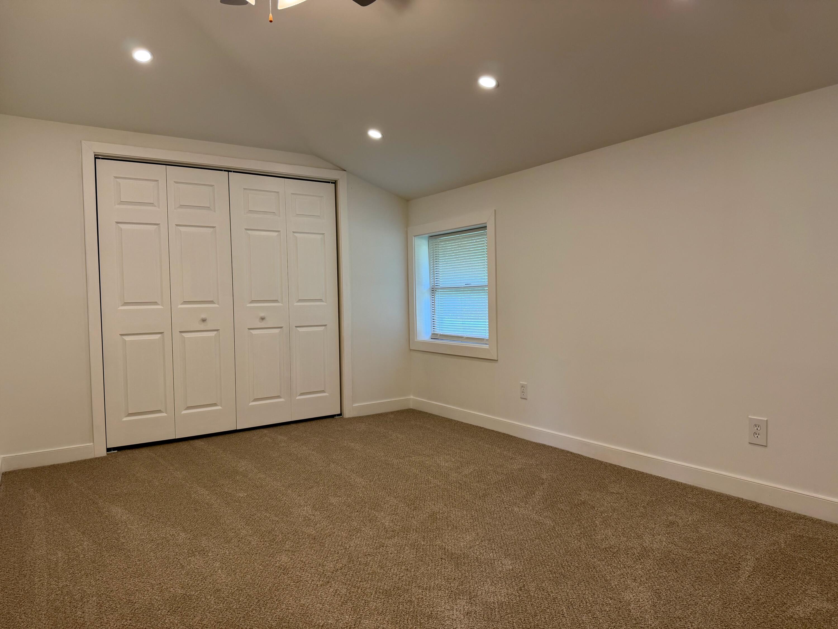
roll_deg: +1.3
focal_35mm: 24
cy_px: 314
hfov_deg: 71.6
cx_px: 419
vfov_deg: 56.8
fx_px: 581
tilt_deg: -1.8
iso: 100
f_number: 1.78
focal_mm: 6.76
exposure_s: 1/189
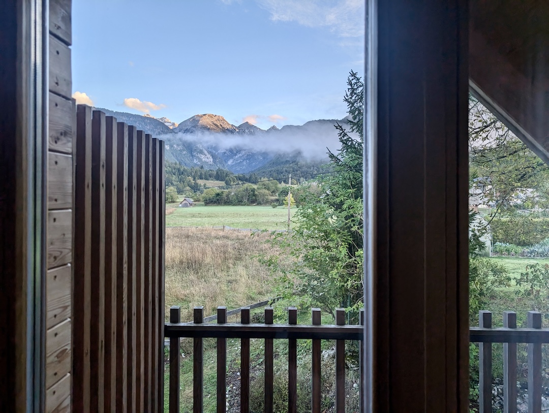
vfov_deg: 56.9
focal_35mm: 24
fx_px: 381
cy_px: 206
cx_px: 274
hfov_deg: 71.5
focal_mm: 6.9
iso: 69
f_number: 1.68
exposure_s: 1/215
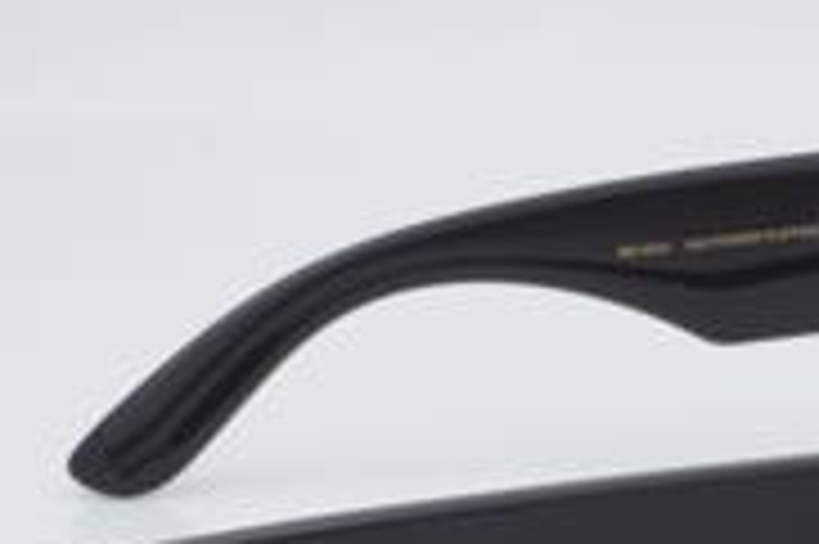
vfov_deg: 9.2
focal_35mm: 148
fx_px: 3366
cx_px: 540
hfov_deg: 13.9
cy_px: 481
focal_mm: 45
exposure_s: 1/3
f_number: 32
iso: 100
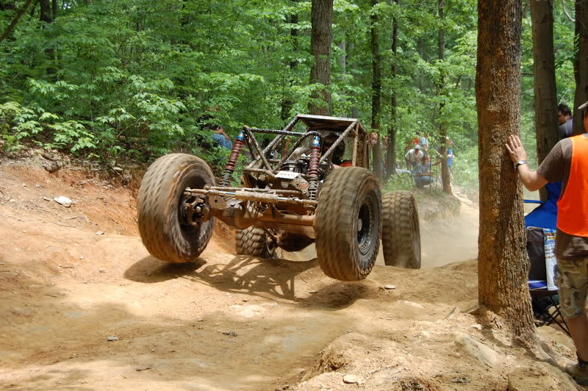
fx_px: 979
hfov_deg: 33.4
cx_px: 294
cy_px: 196
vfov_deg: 22.6
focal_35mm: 60
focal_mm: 40
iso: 200
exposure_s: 1/125
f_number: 5.6
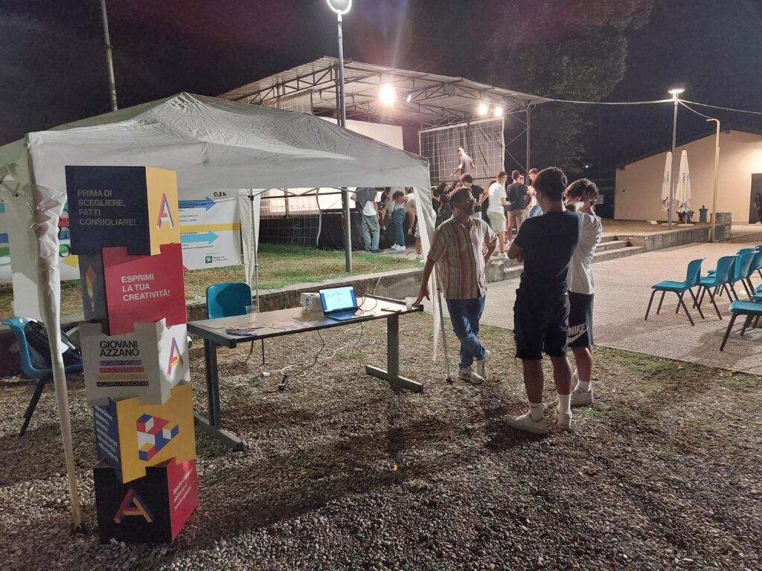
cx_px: 381
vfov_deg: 54.9
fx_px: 550
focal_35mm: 25
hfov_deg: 69.4
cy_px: 286
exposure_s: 1/25
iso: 500
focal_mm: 5.23
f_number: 1.8
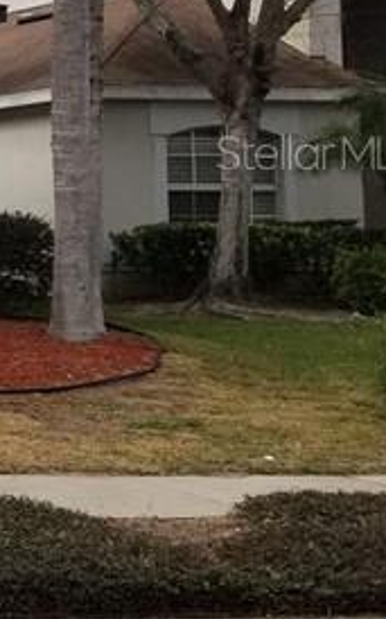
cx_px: -727
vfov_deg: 20.0
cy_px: 151
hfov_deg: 9.9
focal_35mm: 103
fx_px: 1735
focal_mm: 4.25
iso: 50
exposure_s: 1/2880
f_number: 1.7
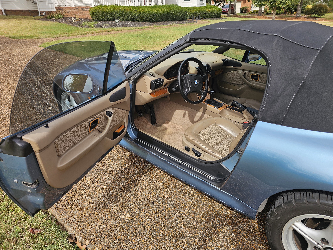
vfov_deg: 58.9
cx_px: 166
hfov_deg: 73.9
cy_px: 125
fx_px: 221
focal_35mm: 23
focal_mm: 6.3
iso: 10
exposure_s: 1/346
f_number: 1.7
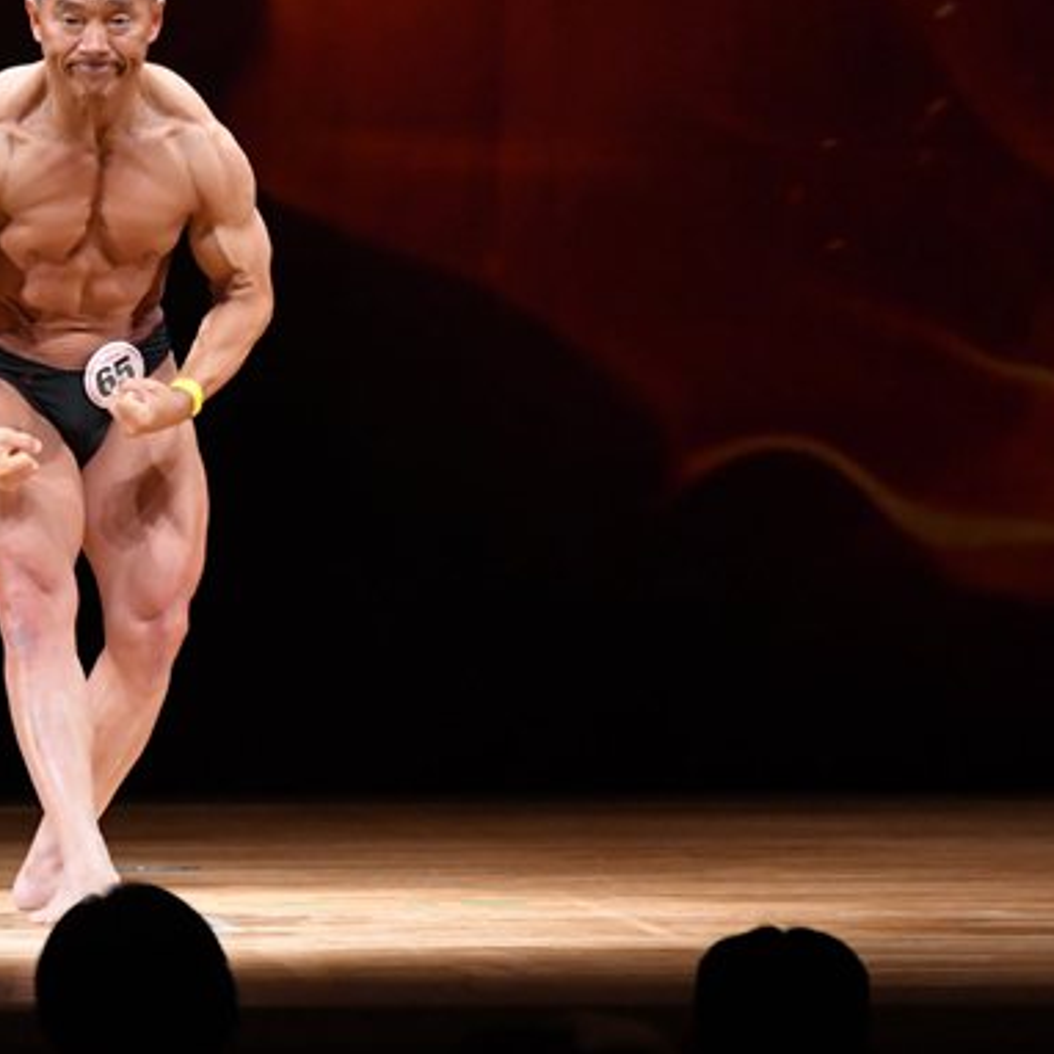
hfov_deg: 4.5
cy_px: 386
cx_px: 206
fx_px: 13366
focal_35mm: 388
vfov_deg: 4.5
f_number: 5.6
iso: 4000
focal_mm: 150
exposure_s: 1/400
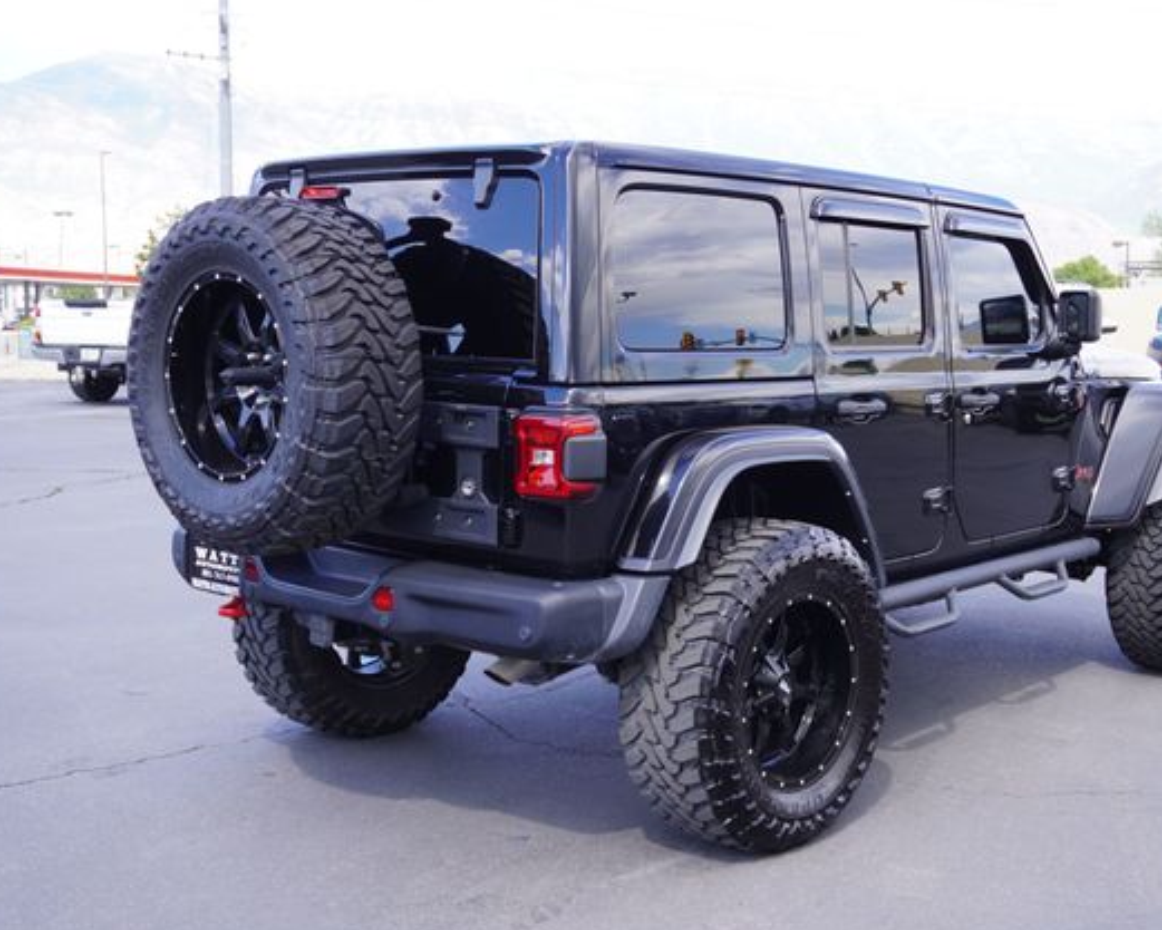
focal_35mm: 45
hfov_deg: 41.0
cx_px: 682
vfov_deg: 33.4
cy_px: 473
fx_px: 1548
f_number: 5
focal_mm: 26
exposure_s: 1/80
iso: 100
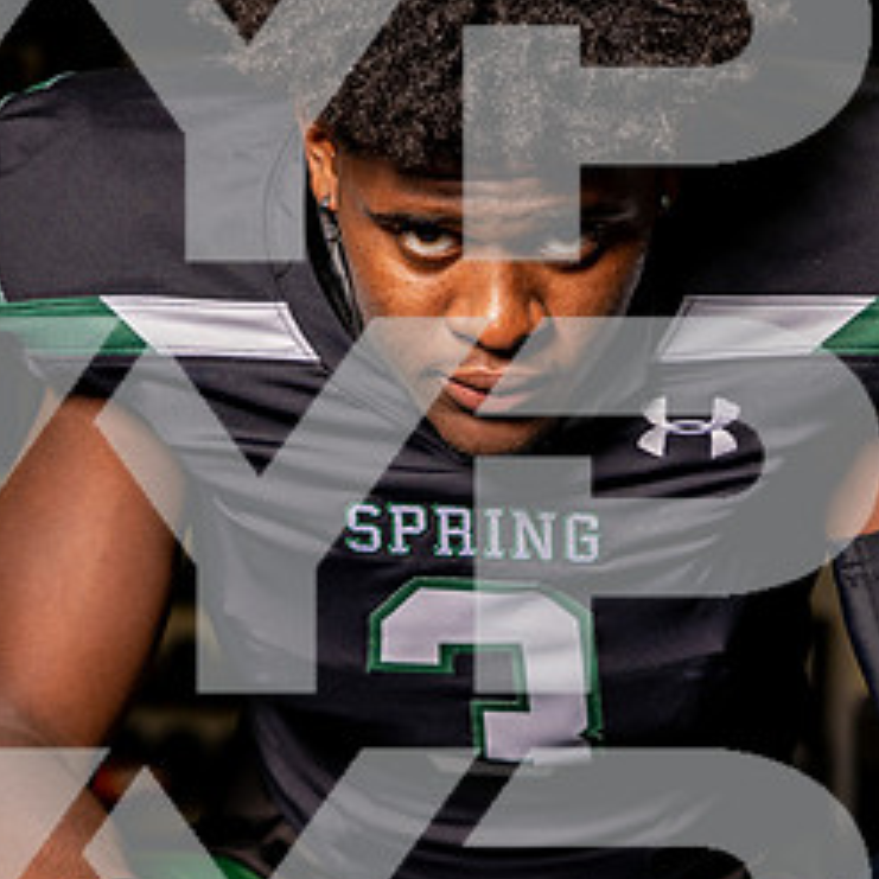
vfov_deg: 14.3
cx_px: 406
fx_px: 3505
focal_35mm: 122
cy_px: 507
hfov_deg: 14.3
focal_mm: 61
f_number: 4.5
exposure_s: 1/500
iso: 320
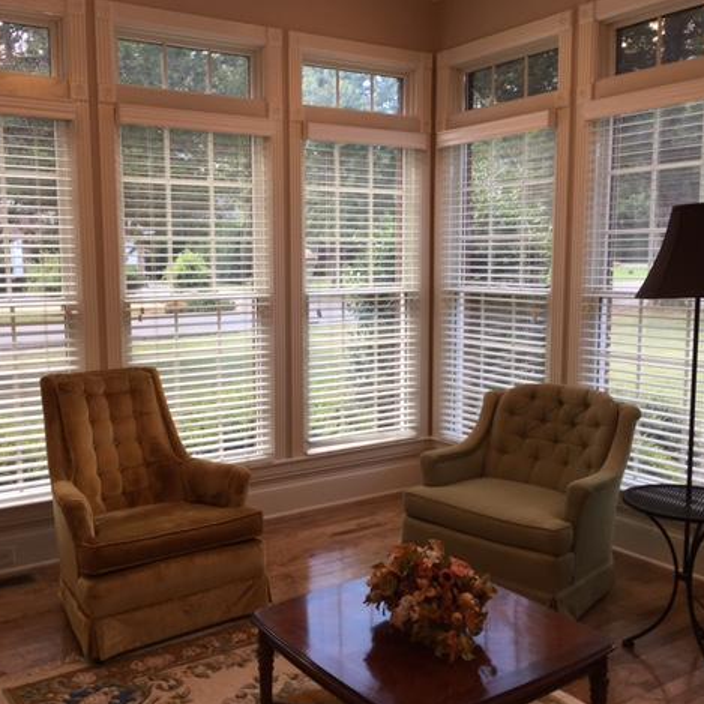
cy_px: 348
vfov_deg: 47.2
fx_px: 805
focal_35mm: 35
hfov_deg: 47.1
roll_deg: +1.0
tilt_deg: -6.1
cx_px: 312
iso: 25
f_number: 2.2
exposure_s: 1/60
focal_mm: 4.15
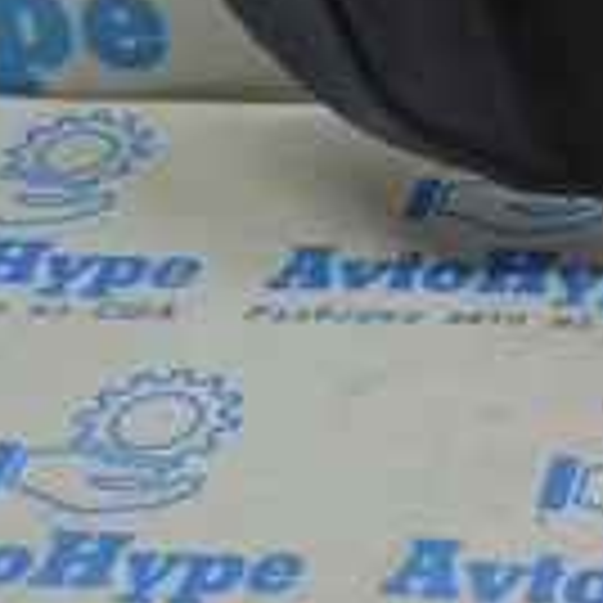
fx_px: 2877
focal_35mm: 146
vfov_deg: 11.8
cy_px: -88
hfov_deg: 11.2
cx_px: 1035
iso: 400
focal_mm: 24
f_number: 5.6
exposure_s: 1/40
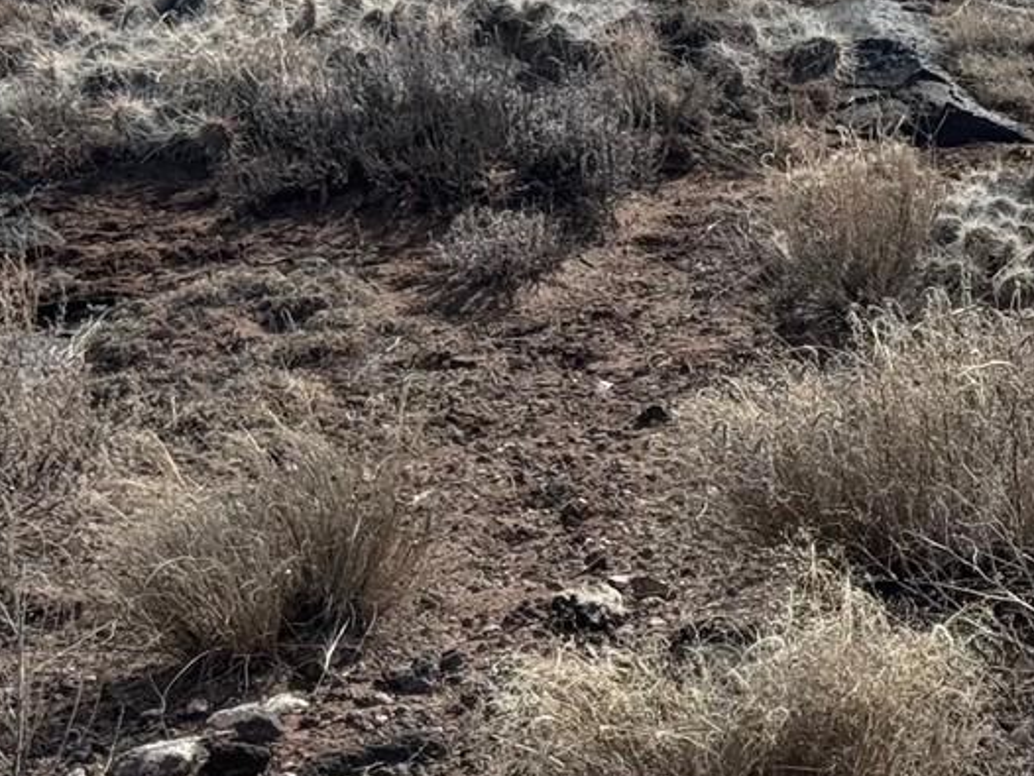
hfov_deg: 12.8
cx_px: 1527
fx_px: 4363
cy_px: -340
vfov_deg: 9.9
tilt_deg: -8.5
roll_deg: -0.1
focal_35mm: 146
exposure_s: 1/9009
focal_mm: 6.76
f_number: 1.78
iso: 64
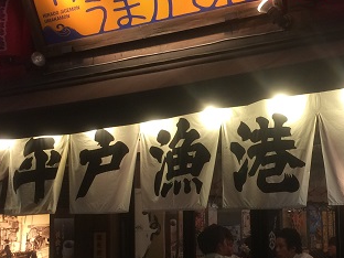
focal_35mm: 65
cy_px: 157
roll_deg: +0.8
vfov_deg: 22.5
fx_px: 646
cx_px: 228
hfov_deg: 29.6
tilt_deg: +5.8
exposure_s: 1/30
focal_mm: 4.15
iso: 50
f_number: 2.2
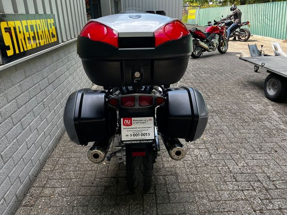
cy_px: 108
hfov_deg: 67.3
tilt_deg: -23.0
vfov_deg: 53.1
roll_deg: +1.7
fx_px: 216
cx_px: 144
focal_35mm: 26
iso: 40
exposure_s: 1/254
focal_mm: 5.1
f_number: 1.6
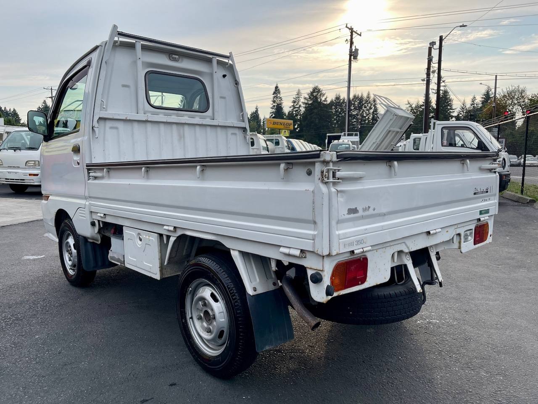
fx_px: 389
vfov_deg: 54.9
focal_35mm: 25
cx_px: 269
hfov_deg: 69.4
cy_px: 202
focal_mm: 5.1
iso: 32
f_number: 1.6
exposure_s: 1/1323
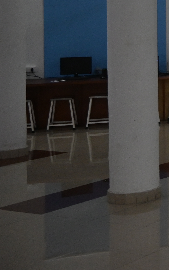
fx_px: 730
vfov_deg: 20.4
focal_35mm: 99
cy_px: 4
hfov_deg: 10.8
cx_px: 434
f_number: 3.5
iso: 500
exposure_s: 1/125
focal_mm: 18
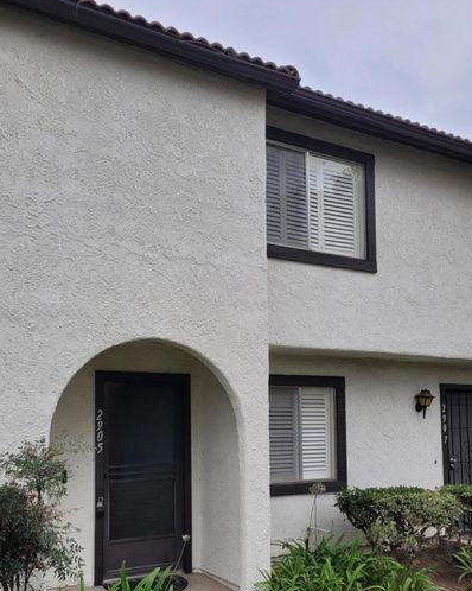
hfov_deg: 43.1
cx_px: 184
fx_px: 594
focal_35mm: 34
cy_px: 383
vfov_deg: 52.1
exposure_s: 1/2054
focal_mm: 5.4
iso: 40
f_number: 1.8
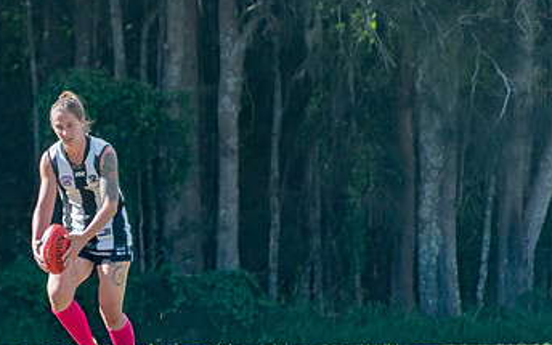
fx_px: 15615
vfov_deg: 1.3
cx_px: 108
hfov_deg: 2.0
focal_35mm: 1038
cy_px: 174
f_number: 6.3
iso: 800
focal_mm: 400
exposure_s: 1/1000
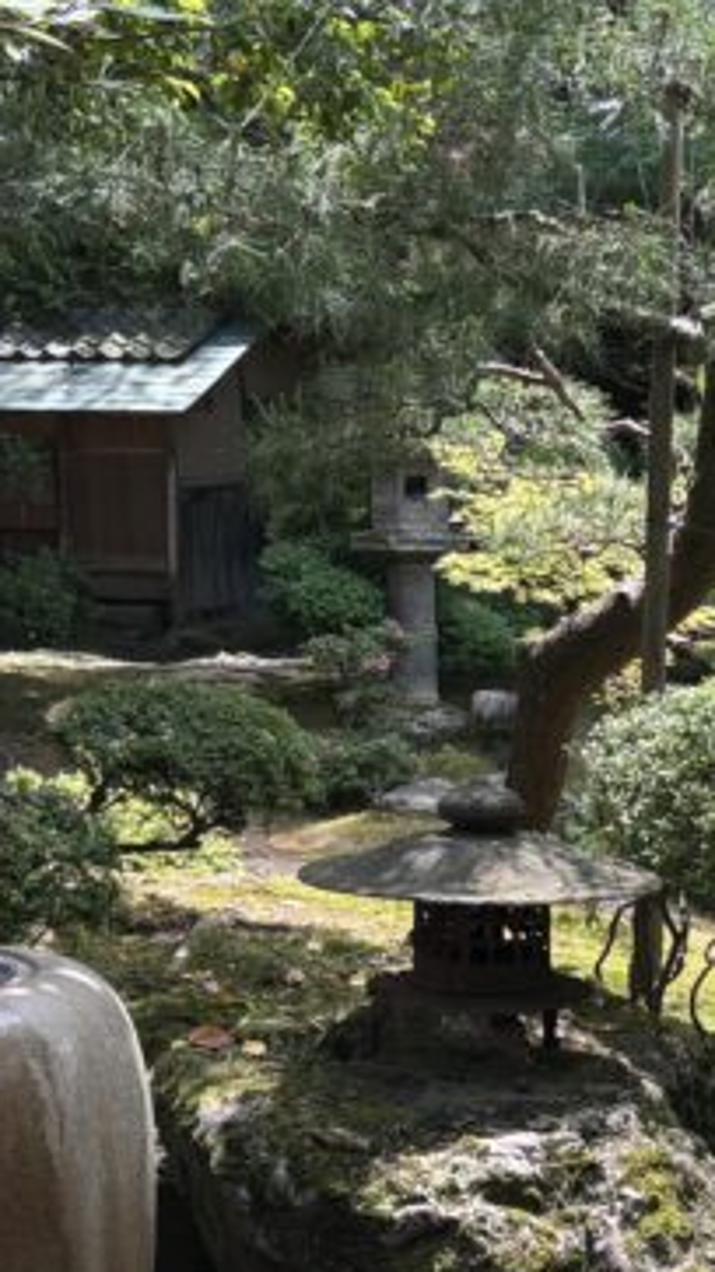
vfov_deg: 25.9
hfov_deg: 14.6
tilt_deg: -16.0
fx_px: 2698
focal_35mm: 80
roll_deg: -1.0
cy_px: 1093
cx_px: 862
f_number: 1.6
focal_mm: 5.96
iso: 50
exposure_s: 1/799
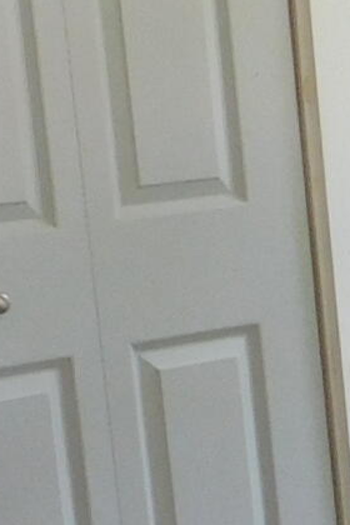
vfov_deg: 11.9
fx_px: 2494
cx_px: 978
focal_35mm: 171
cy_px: 534
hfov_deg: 7.3
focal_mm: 4
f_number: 3
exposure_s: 1/30
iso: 160
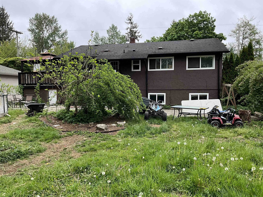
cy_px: 98
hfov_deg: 61.7
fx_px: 220
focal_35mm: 29
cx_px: 132
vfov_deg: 48.2
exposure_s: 1/165
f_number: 1.8
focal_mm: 3
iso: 25
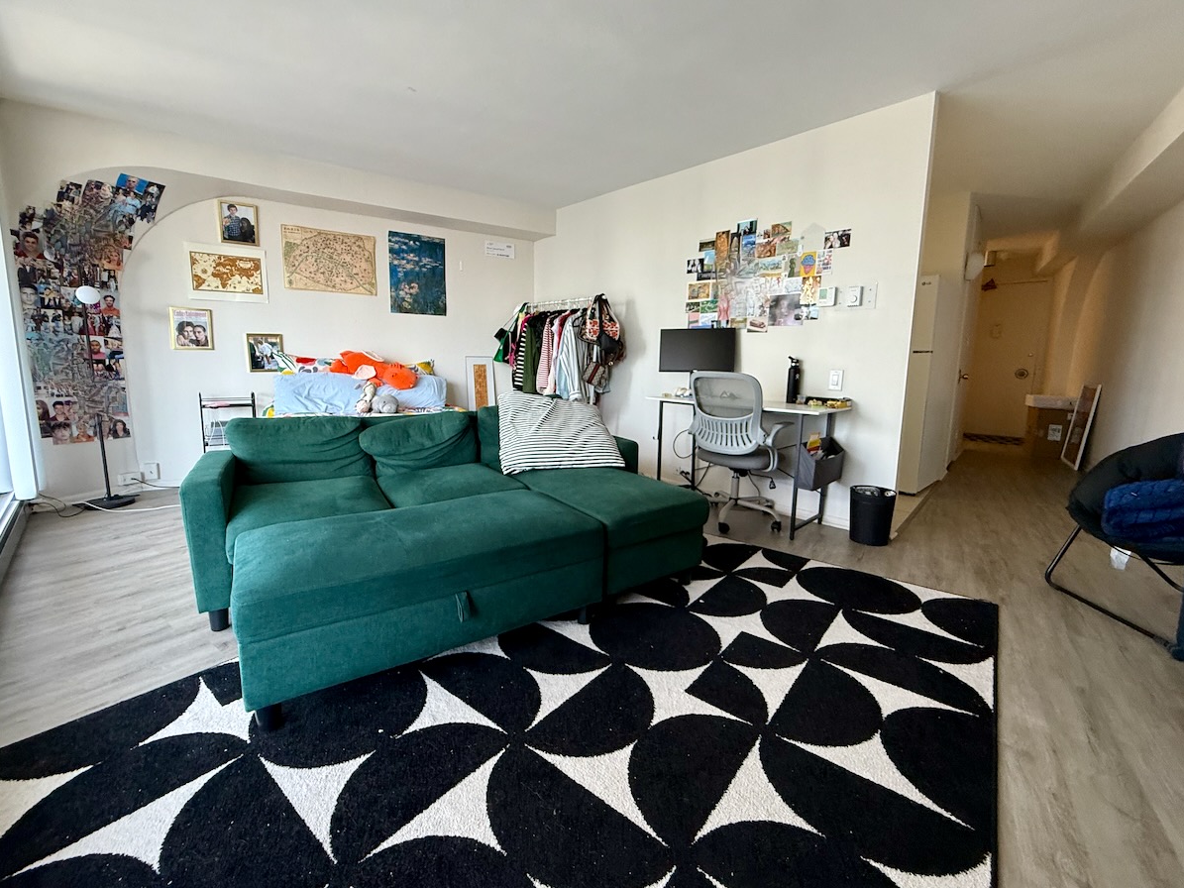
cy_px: 428
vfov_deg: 81.7
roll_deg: -3.0
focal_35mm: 15
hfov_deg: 98.2
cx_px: 586
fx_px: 513
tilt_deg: -5.5
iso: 200
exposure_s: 1/99
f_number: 2.2
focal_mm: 2.22
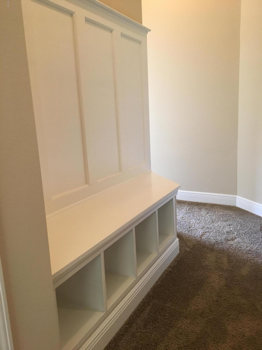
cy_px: 175
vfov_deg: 61.7
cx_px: 131
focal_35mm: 29
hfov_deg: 48.2
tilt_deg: -11.4
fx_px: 293
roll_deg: +2.1
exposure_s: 1/30
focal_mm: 4.15
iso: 200
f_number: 2.2
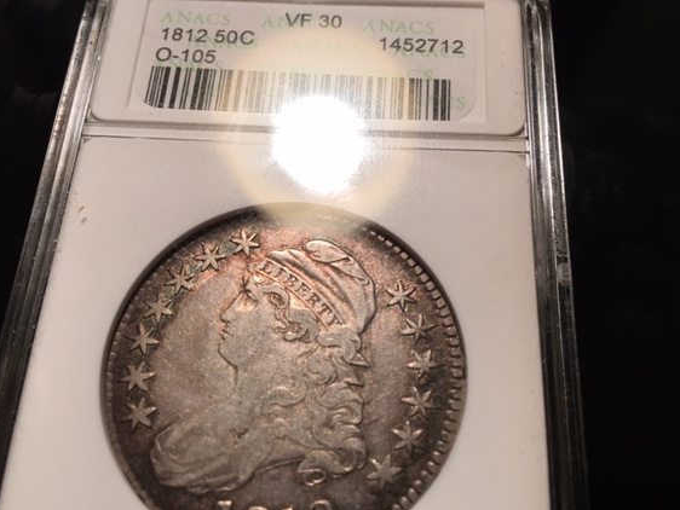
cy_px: 261
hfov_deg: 55.3
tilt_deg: -65.8
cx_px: 344
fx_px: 649
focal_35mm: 33
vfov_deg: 43.0
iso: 32
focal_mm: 4.15
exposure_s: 1/30
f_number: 2.2
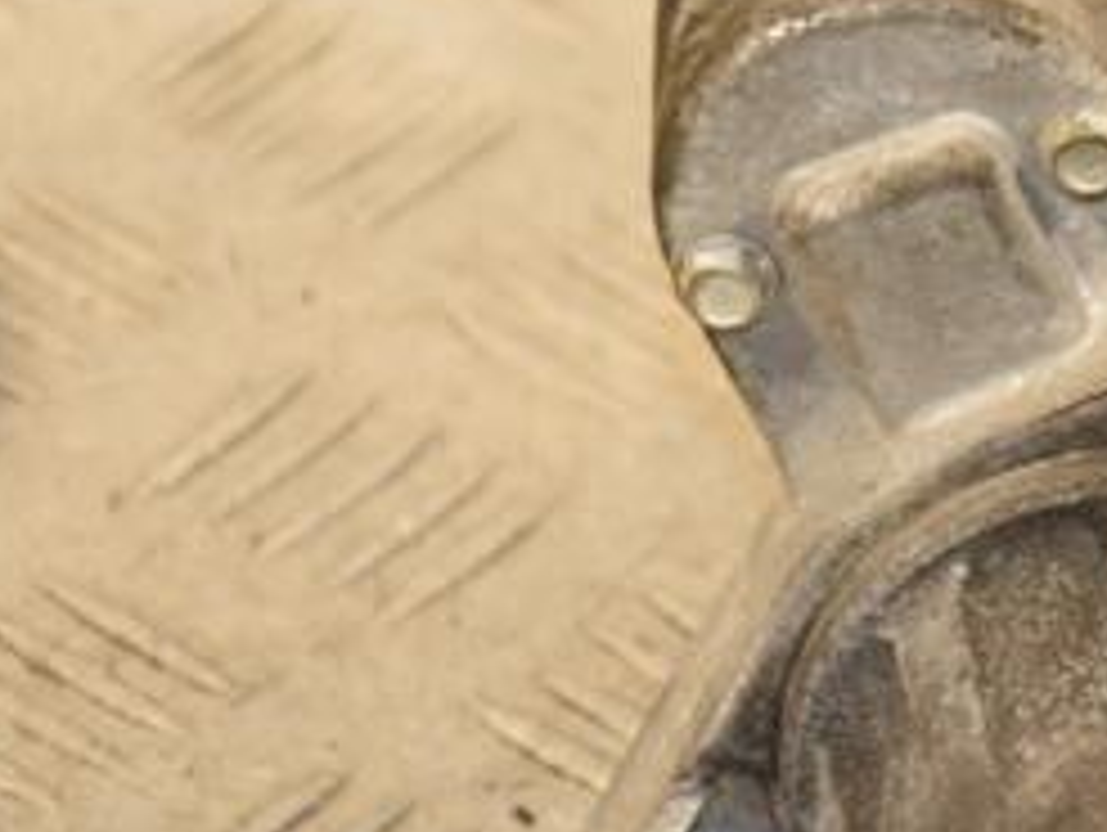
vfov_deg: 4.0
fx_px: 11817
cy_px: 405
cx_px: 1148
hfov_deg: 5.3
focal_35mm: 369
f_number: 5.6
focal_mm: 105
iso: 800
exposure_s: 1/160
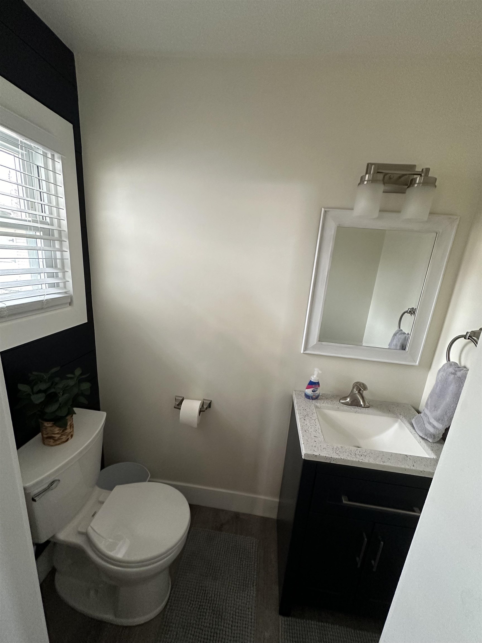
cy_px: 322
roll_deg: -5.2
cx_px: 241
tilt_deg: -13.7
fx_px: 260
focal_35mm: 14
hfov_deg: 85.7
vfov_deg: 102.1
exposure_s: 1/60
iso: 400
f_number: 2.2
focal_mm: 2.22
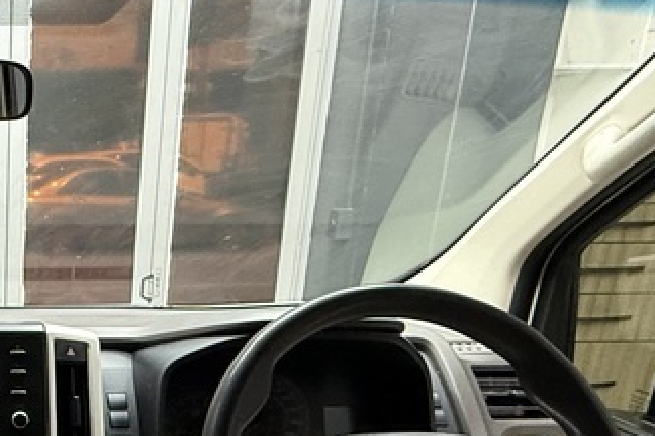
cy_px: 398
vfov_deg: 28.1
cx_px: -75
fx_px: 837
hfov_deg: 36.0
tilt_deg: -17.4
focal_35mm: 46
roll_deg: +0.9
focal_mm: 2.22
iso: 400
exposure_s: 1/50
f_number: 2.2
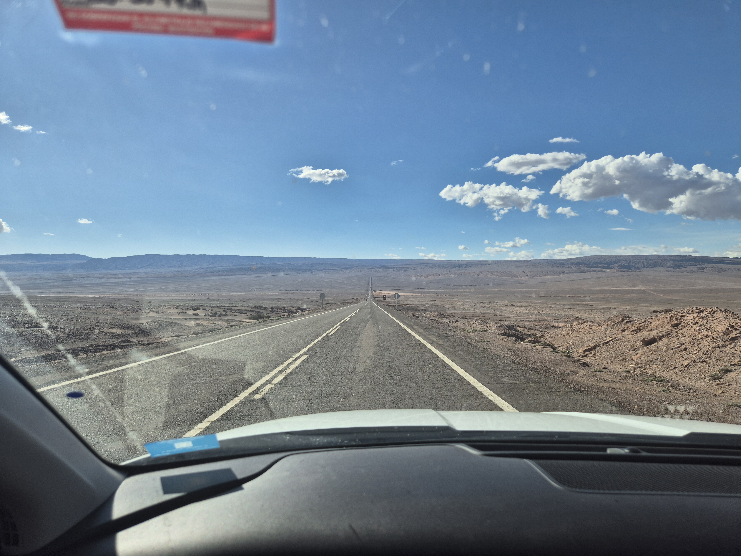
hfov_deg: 73.9
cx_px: 370
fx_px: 492
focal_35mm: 23
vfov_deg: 58.9
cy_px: 278
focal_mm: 5.4
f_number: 1.8
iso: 25
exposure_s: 1/1916
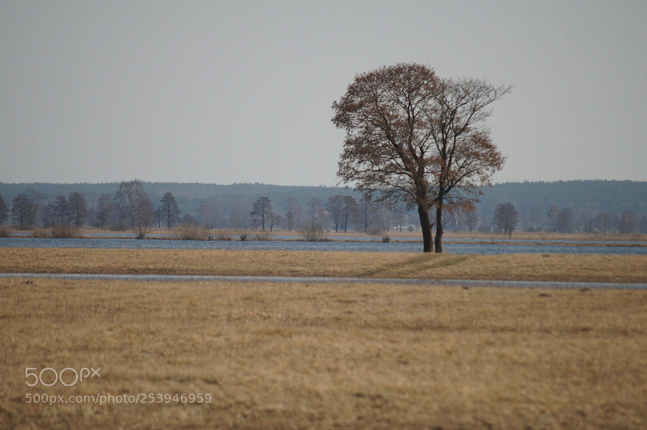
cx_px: 324
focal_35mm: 300
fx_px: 5389
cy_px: 215
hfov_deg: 6.9
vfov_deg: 4.6
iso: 100
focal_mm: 200
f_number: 5.6
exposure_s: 1/640
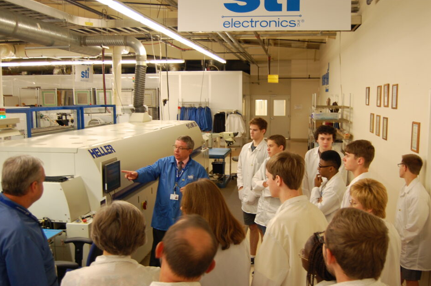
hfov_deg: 53.1
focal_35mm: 36
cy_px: 153
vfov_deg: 36.8
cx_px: 233
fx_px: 431
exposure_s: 1/30
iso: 500
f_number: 3.8
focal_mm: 22
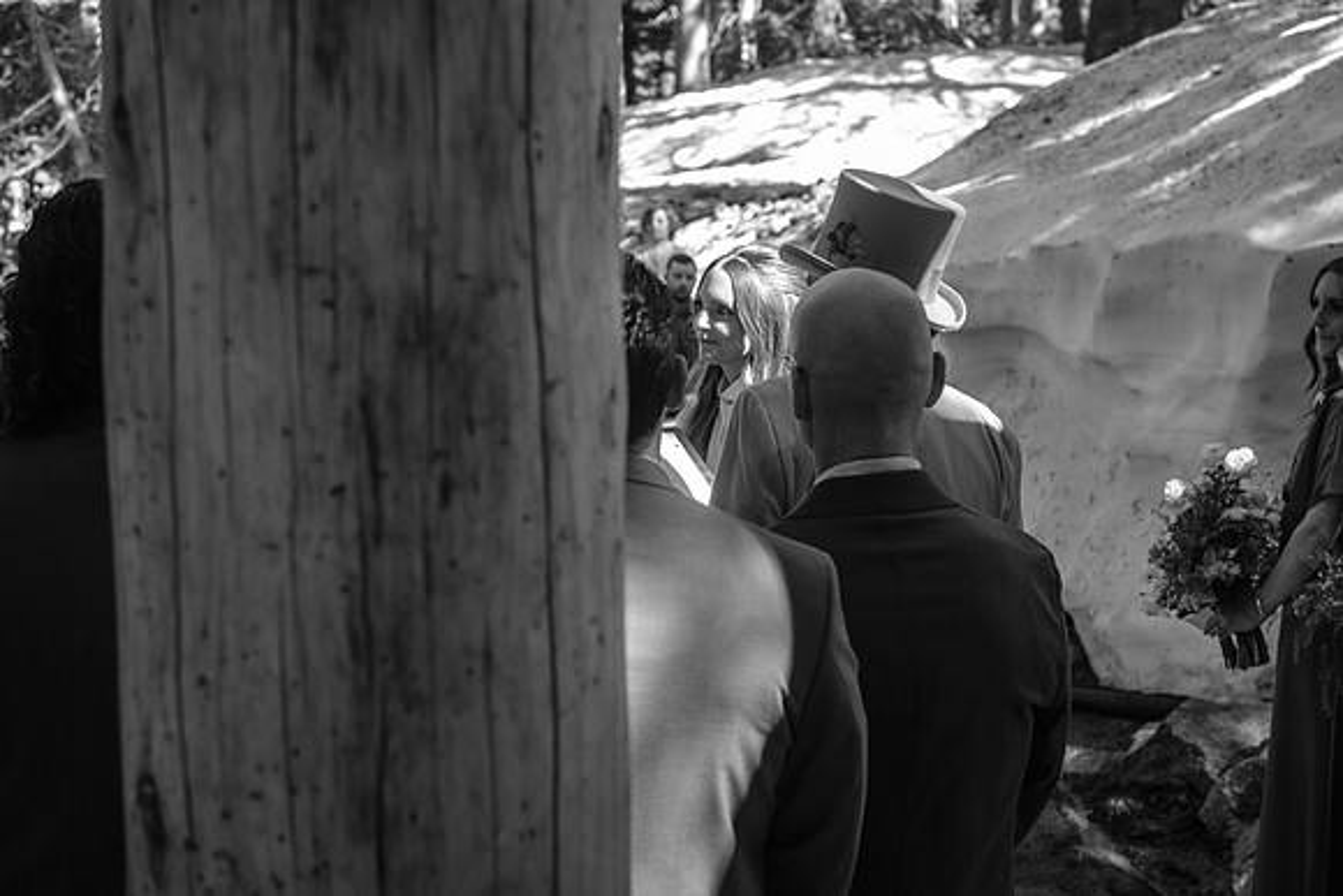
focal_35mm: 75
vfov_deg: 18.2
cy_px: 448
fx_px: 2798
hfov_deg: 27.0
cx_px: 672
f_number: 4.5
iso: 400
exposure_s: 1/160
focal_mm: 50
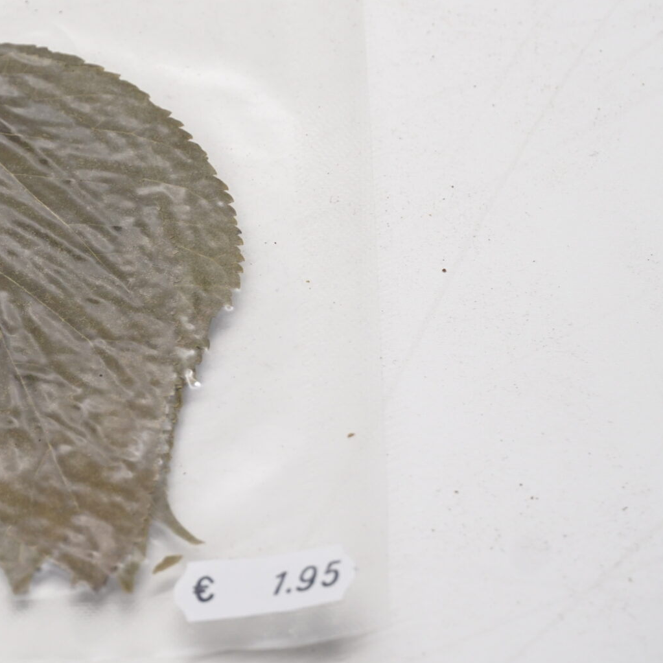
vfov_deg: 6.1
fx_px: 6219
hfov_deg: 6.1
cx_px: -34
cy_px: 234
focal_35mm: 287
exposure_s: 1/125
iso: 500
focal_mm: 90
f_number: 5.6
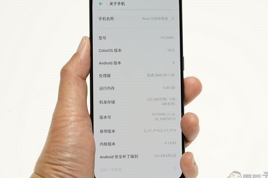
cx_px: 142
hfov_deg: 31.4
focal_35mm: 64
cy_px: 90
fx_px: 476
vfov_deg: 21.2
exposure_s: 1/50
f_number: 4.5
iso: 250
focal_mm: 38
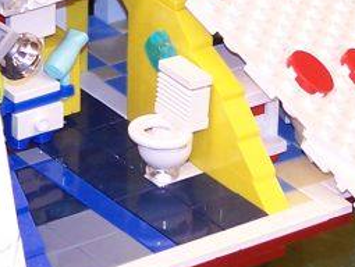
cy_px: 165
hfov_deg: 4.7
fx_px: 4324
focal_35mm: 421
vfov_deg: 3.5
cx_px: 15
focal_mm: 17.5
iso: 80
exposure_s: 1/4
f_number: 3.2
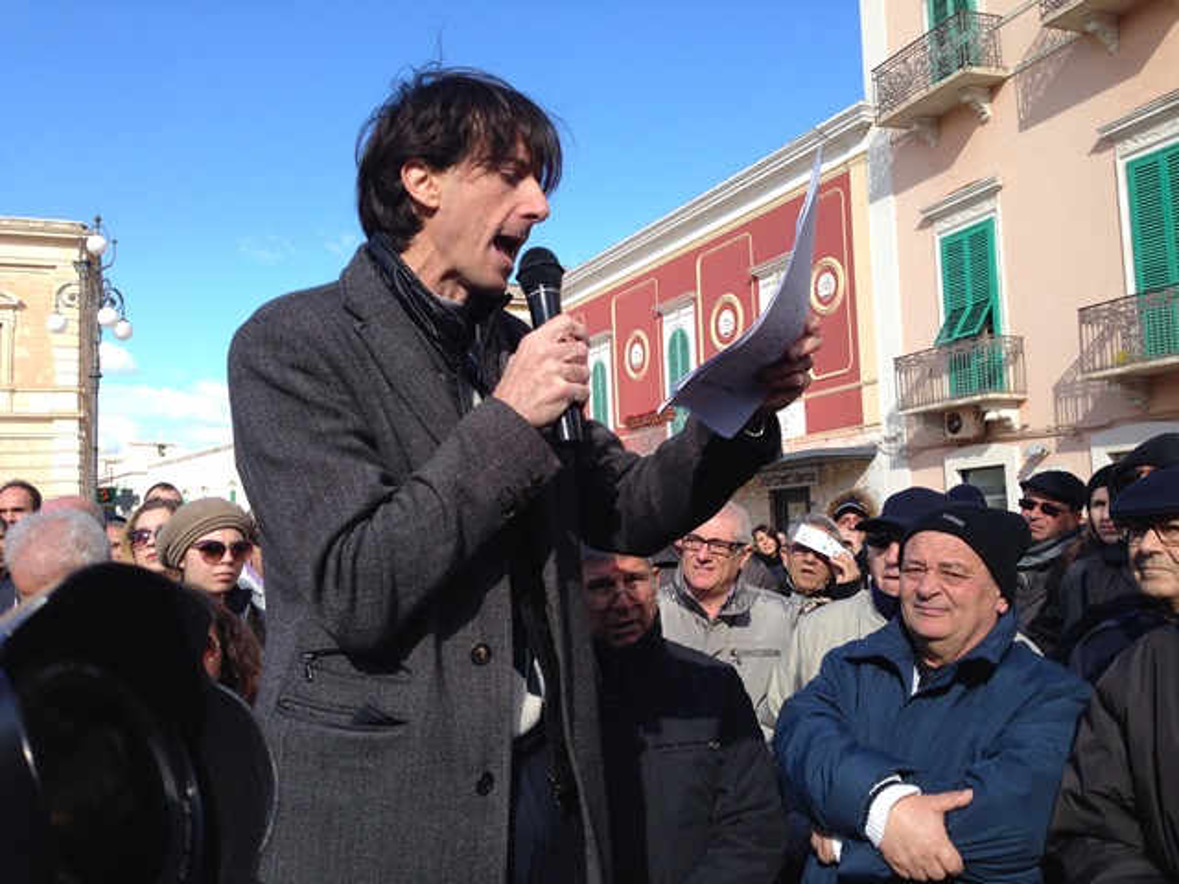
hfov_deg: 55.4
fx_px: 1124
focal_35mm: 33
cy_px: 442
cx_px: 590
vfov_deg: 42.9
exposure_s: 1/753
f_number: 2.4
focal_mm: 4.12
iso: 50
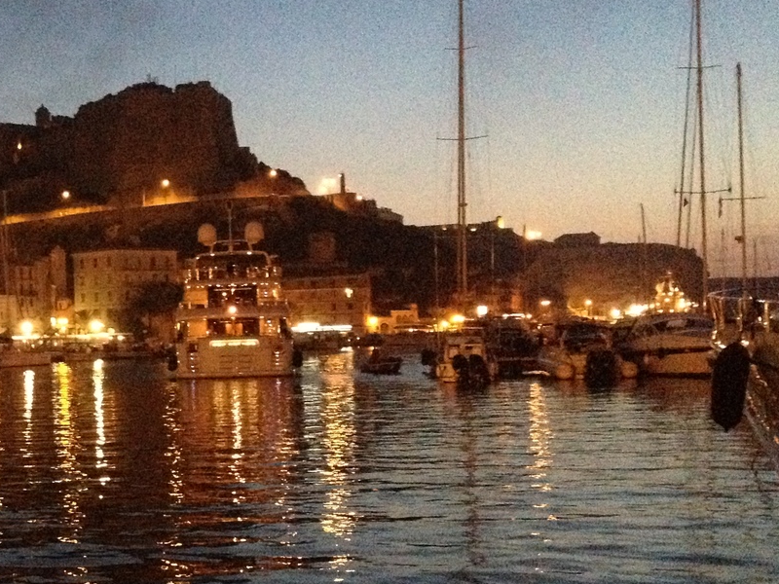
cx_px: 35
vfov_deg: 21.0
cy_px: 362
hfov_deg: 26.6
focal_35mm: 70
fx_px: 1575
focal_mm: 4.28
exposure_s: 1/15
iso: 800
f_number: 2.4
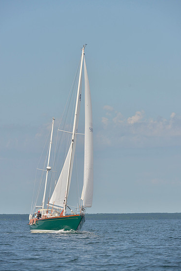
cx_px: 92
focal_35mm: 219
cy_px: 131
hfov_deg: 6.3
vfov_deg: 9.4
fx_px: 1650
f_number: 7.1
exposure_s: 1/1600
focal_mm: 210
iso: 280
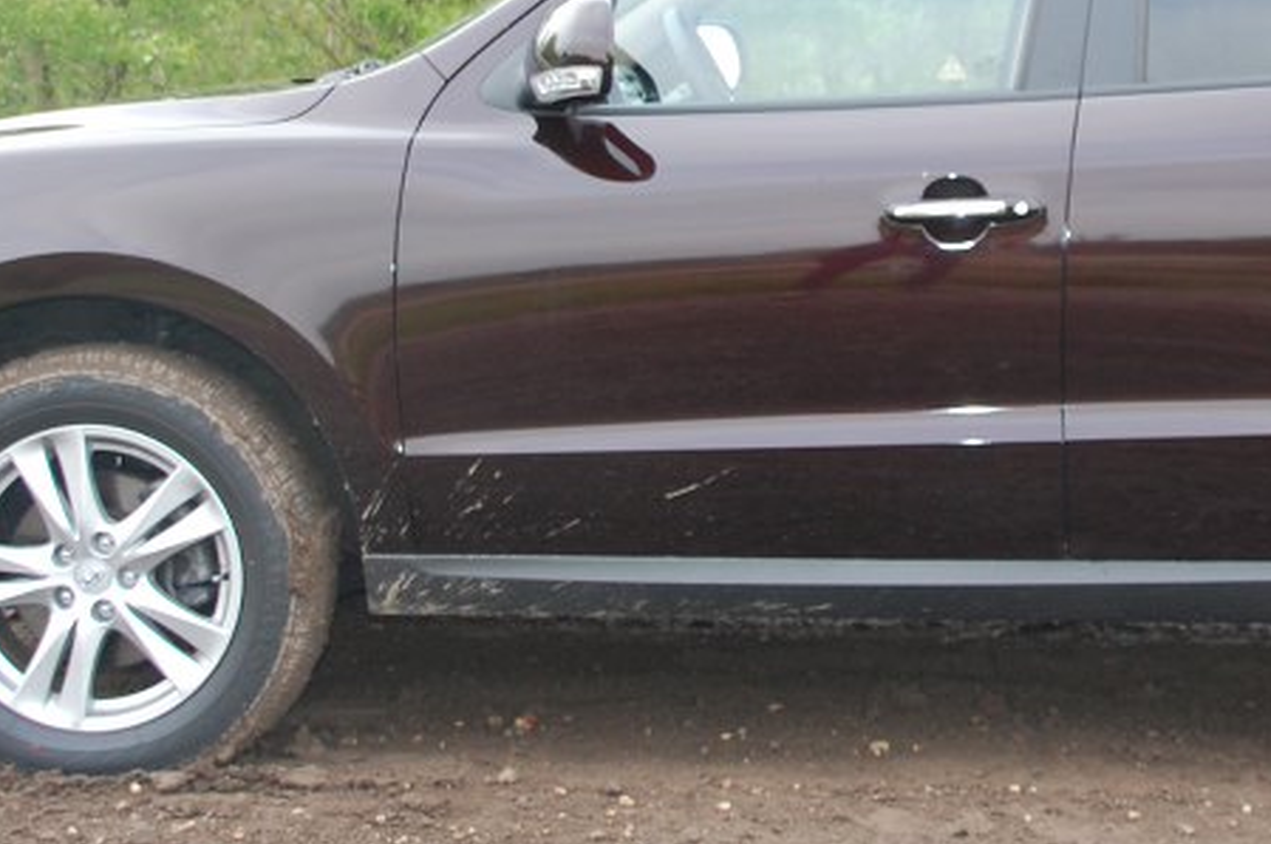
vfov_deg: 15.2
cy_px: 140
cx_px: 923
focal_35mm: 89
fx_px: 3138
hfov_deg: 22.7
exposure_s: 1/500
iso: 400
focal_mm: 26
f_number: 4.2
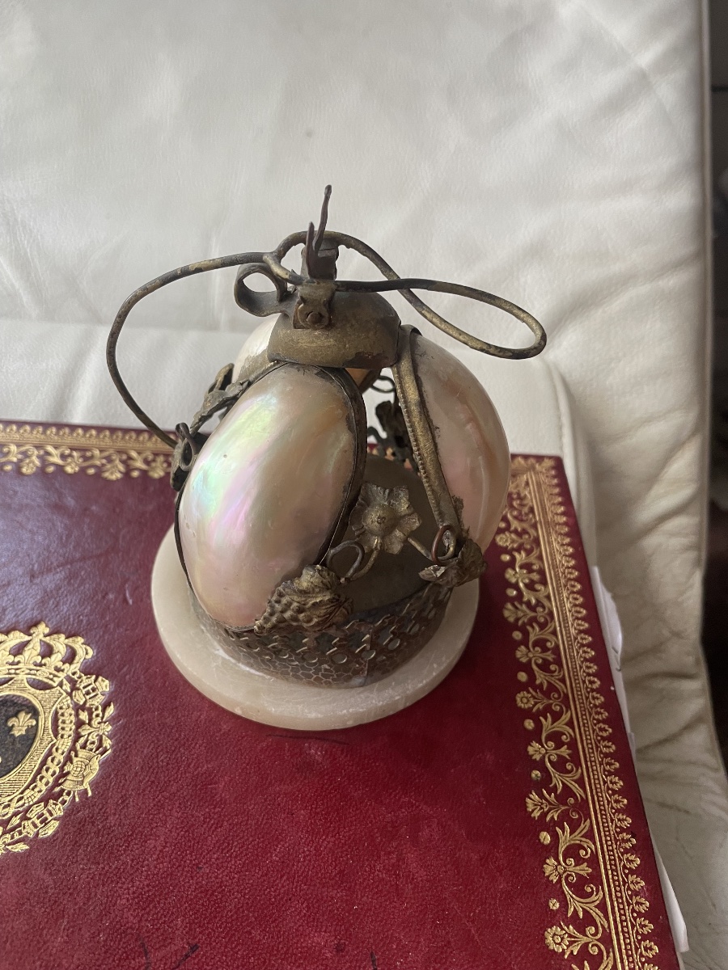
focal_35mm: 26
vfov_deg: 67.3
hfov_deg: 53.1
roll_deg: +0.5
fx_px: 729
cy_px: 485
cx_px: 364
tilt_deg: -39.7
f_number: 1.6
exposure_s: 1/87
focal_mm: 4.2
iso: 125
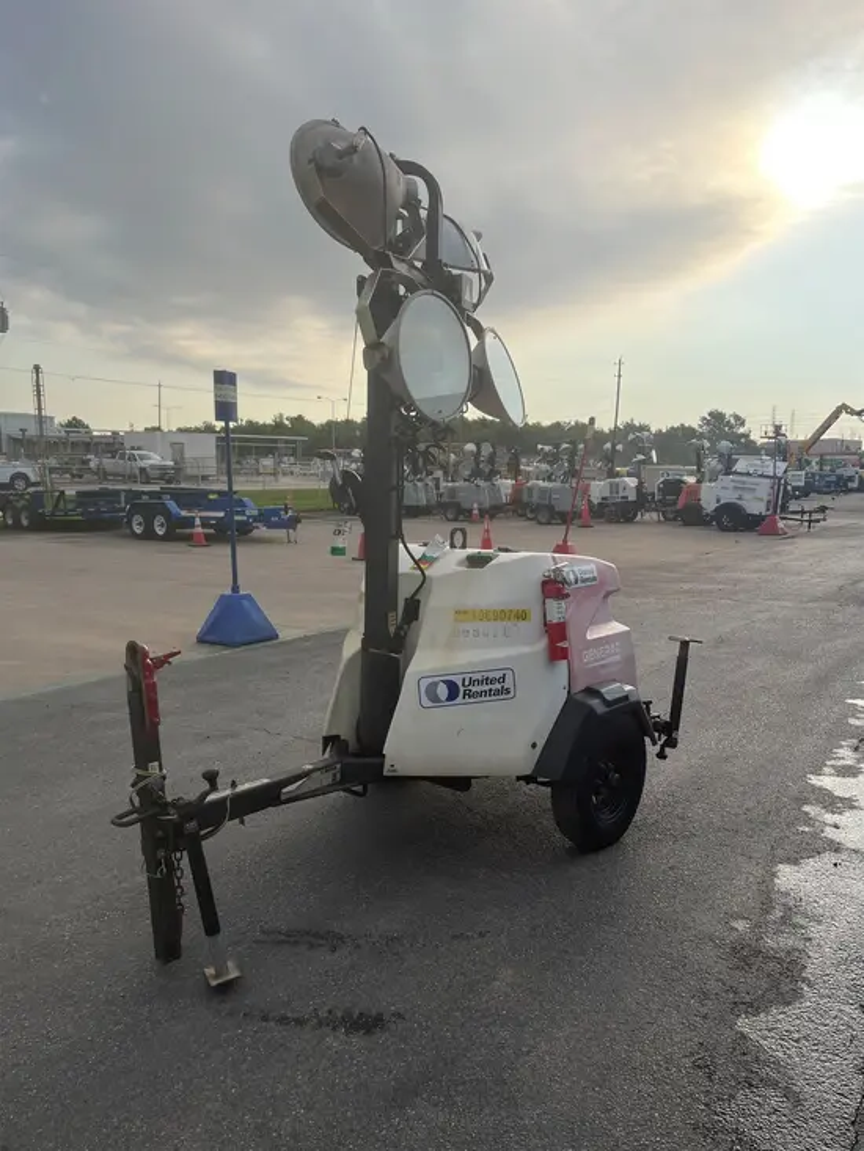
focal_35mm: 26
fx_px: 865
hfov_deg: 53.1
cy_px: 576
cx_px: 432
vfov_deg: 67.3
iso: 50
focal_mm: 5.1
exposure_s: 1/4016
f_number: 1.6
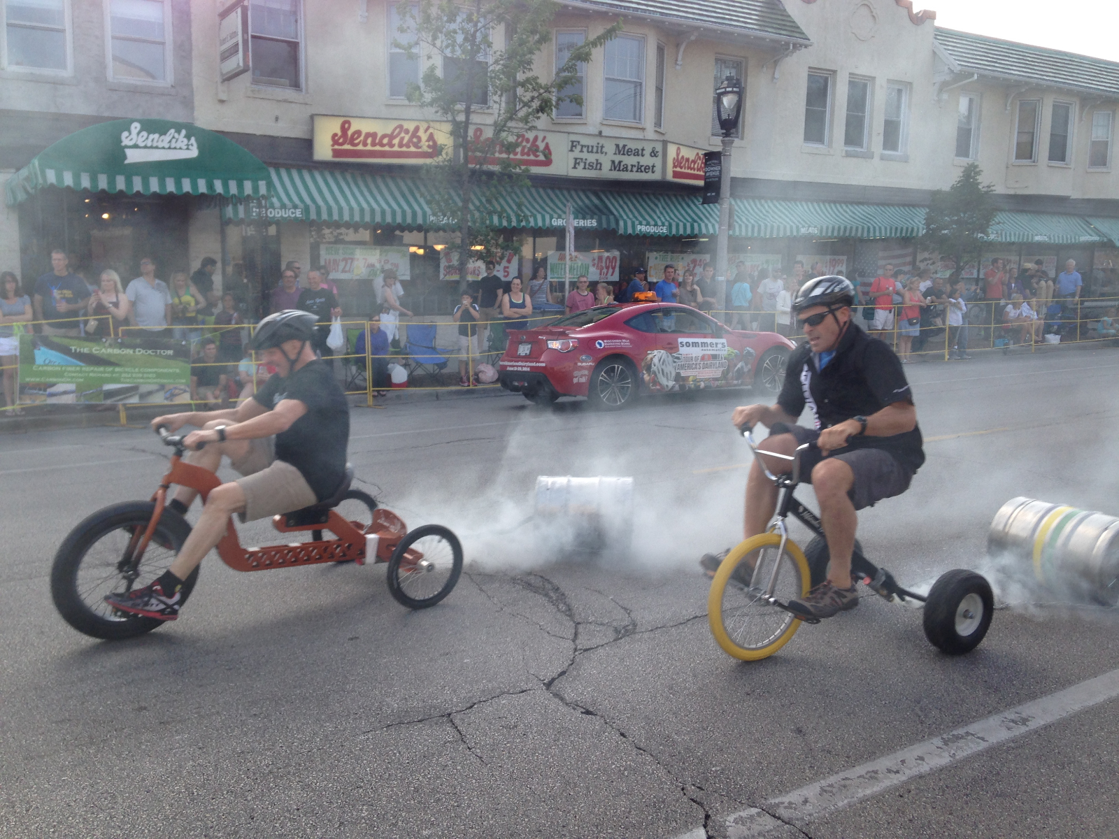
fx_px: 1067
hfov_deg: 55.4
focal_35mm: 33
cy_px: 420
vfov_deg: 42.9
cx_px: 560
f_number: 2.4
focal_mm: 4.12
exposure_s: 1/369
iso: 50
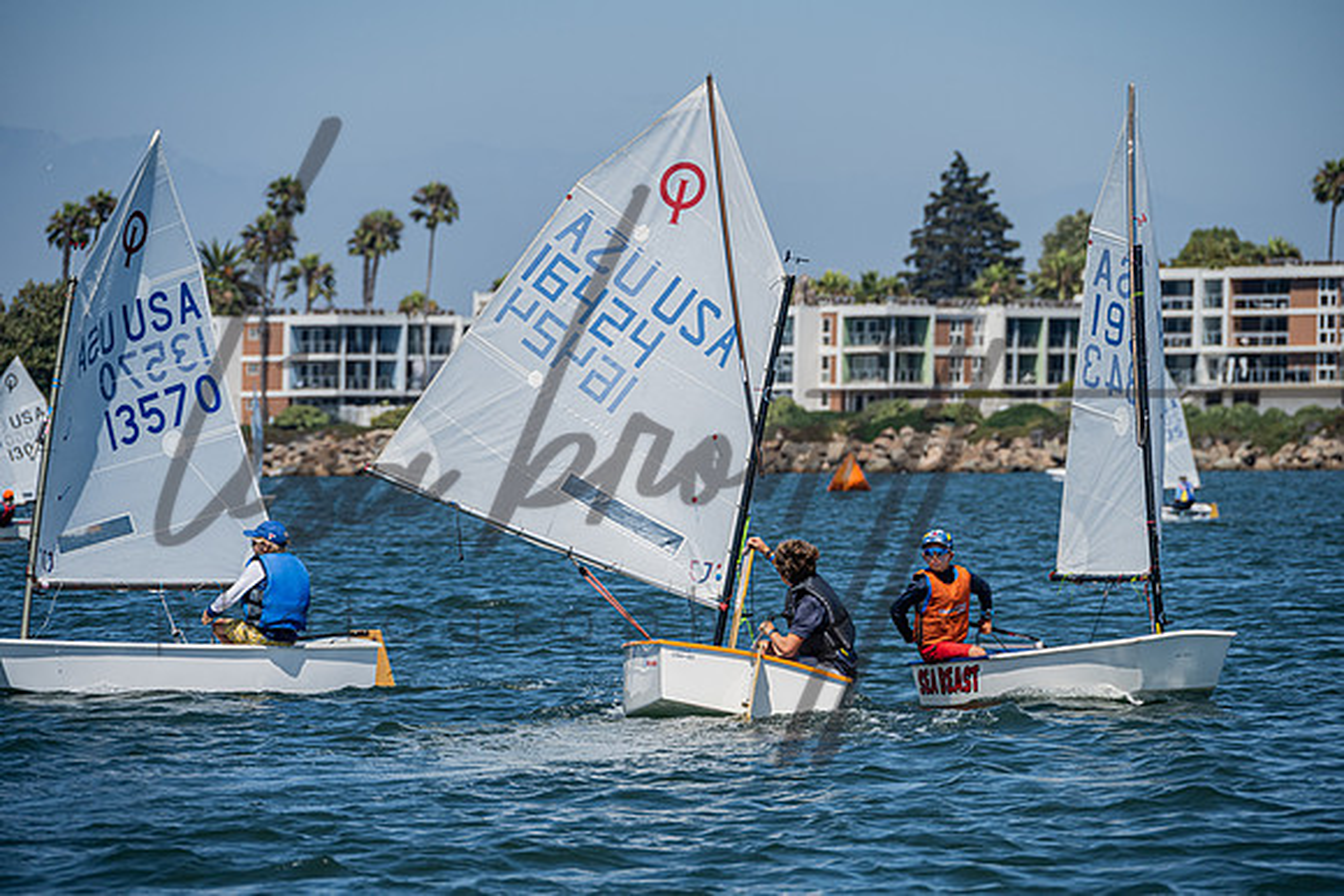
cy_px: 447
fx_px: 9414
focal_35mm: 252
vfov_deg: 5.5
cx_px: 691
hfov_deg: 8.2
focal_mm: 240
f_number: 8
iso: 250
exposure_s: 1/1000
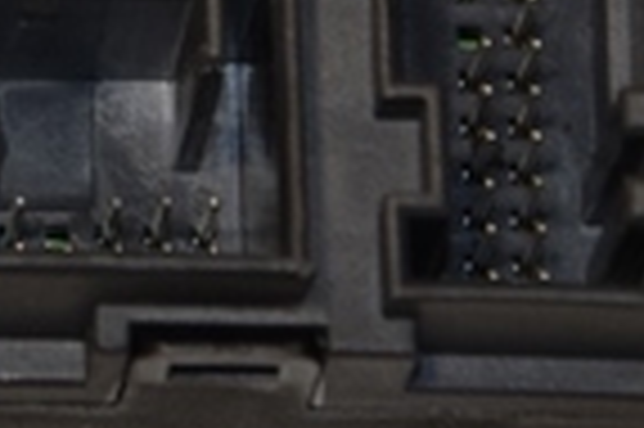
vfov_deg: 2.2
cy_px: -419
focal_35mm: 616
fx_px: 11007
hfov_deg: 3.3
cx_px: -356
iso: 800
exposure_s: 1/200
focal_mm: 92
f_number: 6.3
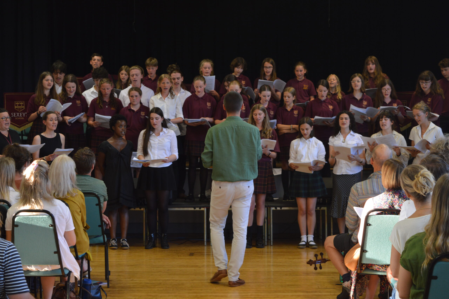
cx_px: 224
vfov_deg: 16.5
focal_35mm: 82
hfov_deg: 24.6
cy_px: 150
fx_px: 1028
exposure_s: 1/20
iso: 400
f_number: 5.6
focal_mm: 55
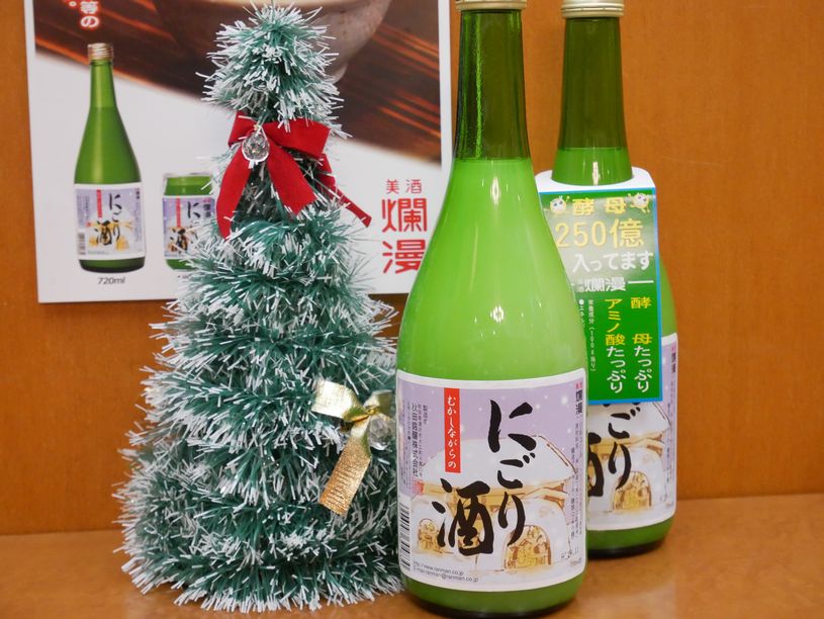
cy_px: 310
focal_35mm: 64
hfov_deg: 30.3
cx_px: 412
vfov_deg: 22.9
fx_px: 1524
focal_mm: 32
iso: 3200
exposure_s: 1/60
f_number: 5.6
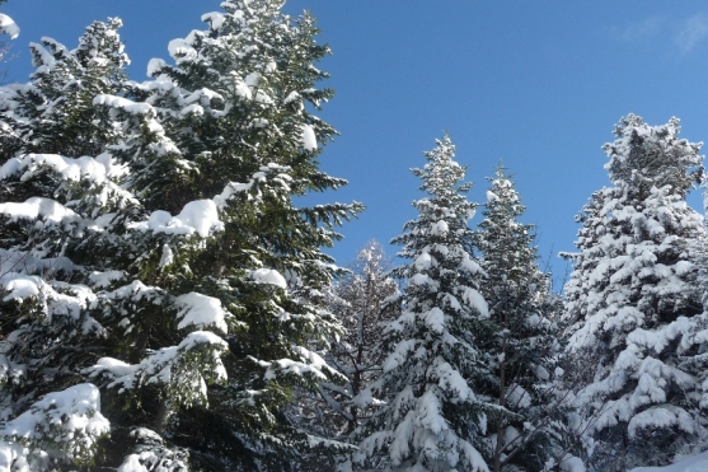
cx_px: 359
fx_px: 629
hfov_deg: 58.7
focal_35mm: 32
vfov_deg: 41.1
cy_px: 234
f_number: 3.4
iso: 100
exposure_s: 1/800
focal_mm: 5
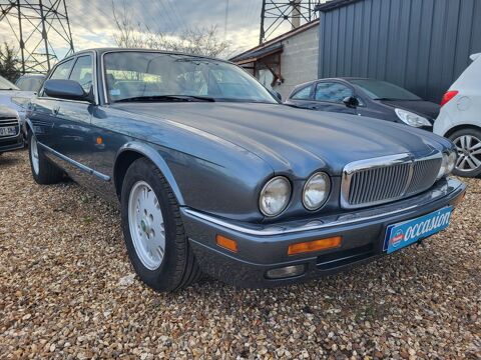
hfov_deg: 67.3
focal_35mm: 26
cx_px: 240
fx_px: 361
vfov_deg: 53.1
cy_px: 180
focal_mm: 5.4
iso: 40
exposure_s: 1/267
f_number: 1.8
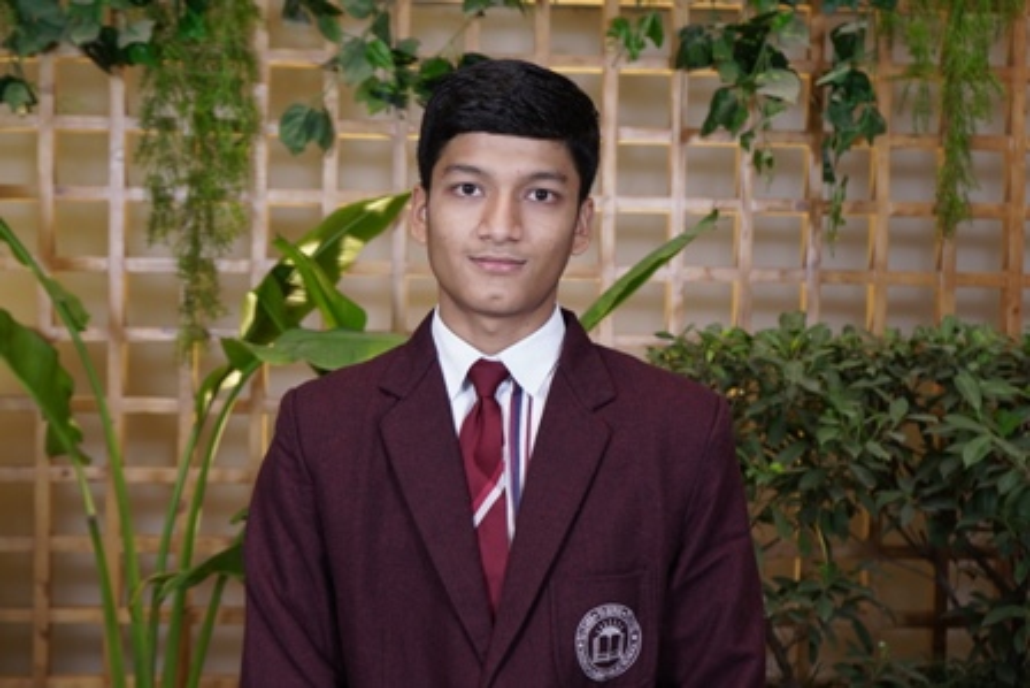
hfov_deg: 36.2
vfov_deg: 24.6
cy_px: 344
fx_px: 1574
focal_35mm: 55
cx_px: 515
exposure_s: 1/80
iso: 320
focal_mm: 37
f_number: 4
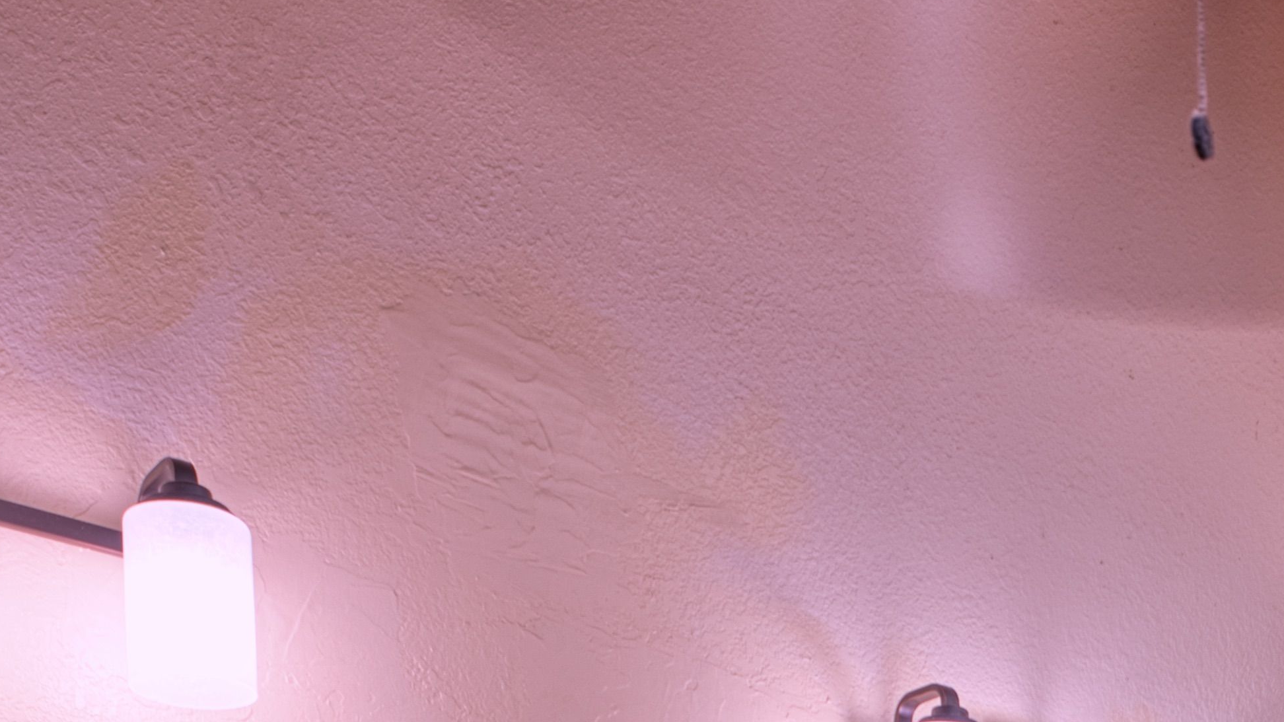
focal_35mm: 60
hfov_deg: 32.5
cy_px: 1438
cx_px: 1246
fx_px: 2043
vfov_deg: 15.8
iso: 50
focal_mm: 14
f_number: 5.6
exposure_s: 1/5
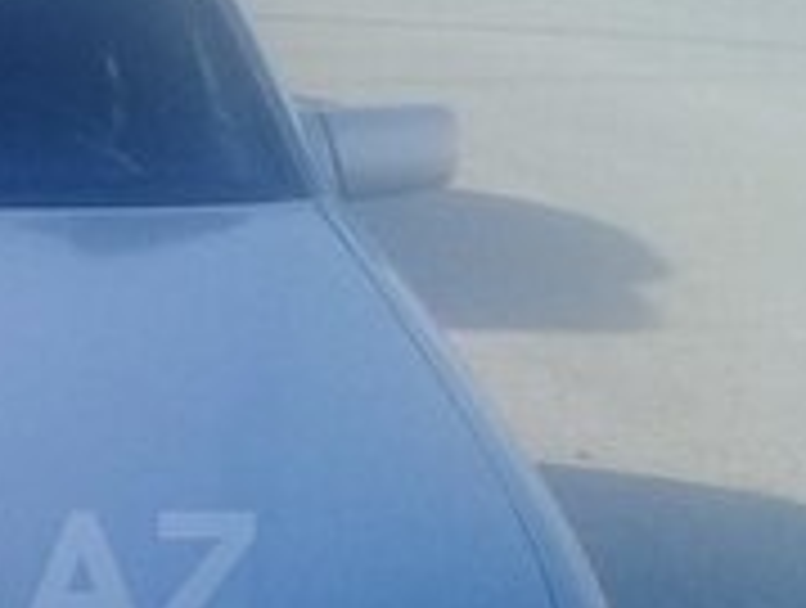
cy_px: 579
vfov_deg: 12.9
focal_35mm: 114
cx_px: -203
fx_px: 2660
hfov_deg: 16.4
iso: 50
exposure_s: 1/561
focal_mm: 3.3
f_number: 2.2
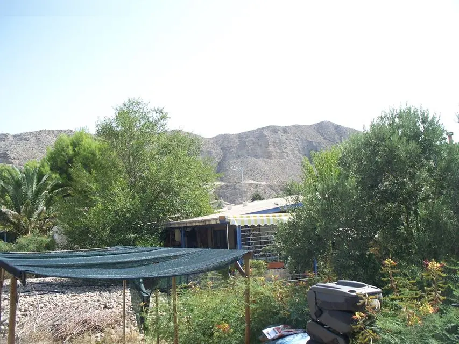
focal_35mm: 36
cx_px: 230
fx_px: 477
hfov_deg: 51.3
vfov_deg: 39.7
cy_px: 172
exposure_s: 1/500
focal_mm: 7.54
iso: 80
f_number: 2.8
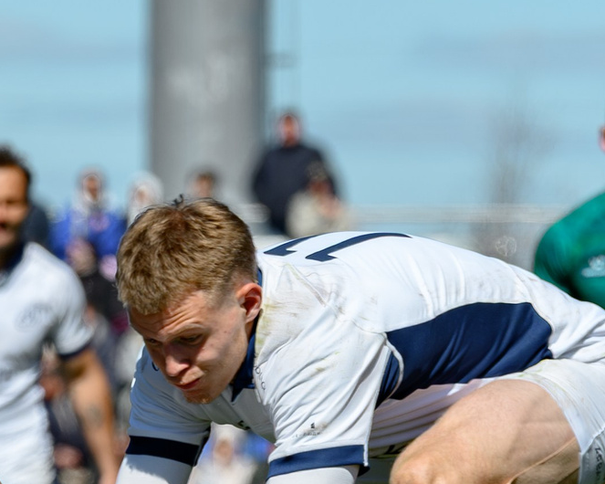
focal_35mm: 983
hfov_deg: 2.0
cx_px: -275
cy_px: 581
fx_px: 17596
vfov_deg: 1.6
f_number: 5.6
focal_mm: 200
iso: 160
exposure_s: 1/1250
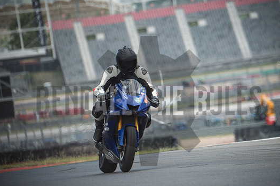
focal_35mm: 663
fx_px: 5156
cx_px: 149
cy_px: 101
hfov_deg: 3.1
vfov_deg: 2.1
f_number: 5.6
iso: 3200
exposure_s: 1/2500
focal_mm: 400
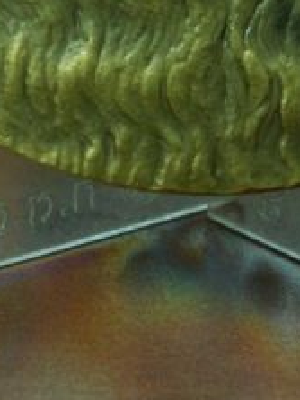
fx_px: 2475
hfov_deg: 6.9
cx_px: 196
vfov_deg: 9.0
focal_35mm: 214
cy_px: -203
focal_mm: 10.28
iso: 160
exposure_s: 1/8
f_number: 3.2
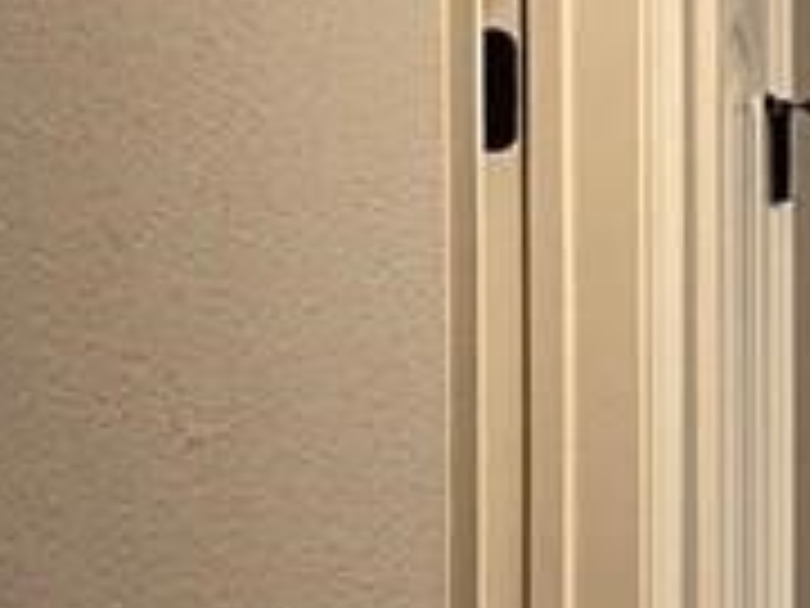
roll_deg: +0.0
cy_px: 428
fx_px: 3463
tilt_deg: -1.2
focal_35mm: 148
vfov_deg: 10.0
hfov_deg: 12.8
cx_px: 1130
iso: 400
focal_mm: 4.25
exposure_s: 1/60
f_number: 1.8
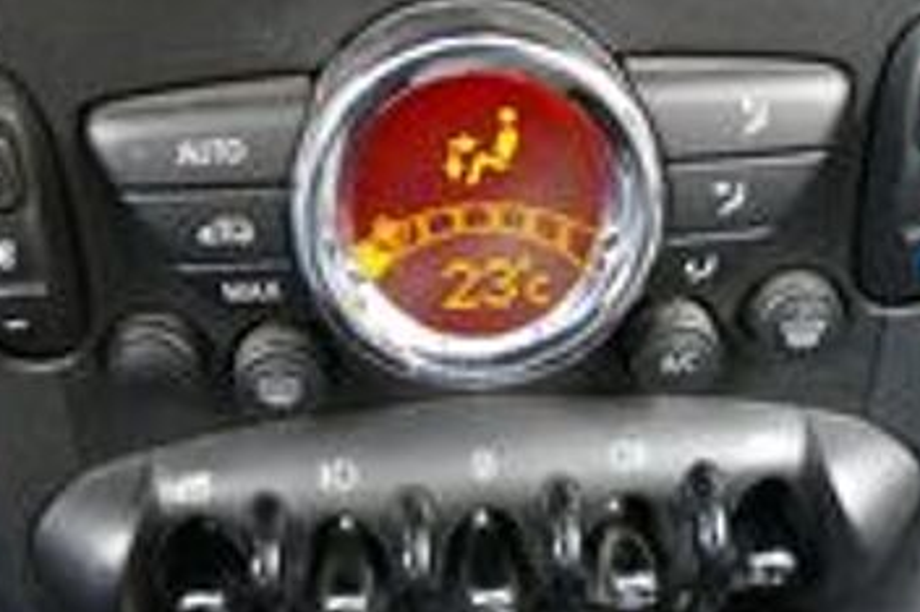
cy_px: 349
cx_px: 442
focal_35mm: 45
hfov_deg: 43.6
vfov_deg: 29.8
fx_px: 1149
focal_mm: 12.12
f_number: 3
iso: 1250
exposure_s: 1/80
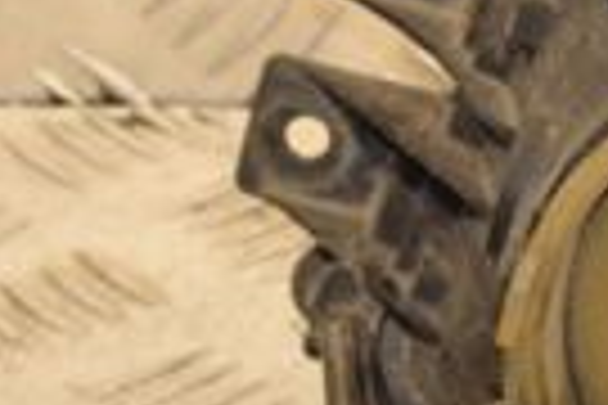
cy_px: 396
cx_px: 856
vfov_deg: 2.9
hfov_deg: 4.4
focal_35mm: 471
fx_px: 7954
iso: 800
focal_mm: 66
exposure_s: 1/200
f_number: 6.3
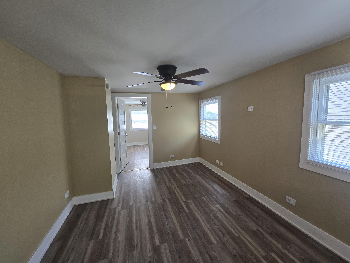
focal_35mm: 13
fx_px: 131
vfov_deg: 89.9
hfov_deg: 106.2
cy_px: 132
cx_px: 175
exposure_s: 1/60
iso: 80
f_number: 2.2
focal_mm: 2.2
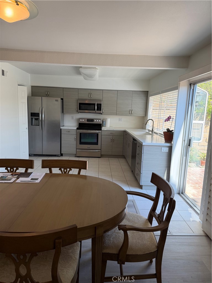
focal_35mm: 24
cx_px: 106
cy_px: 142
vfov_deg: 71.6
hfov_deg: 56.8
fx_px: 196
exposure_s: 1/263
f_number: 1.78
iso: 80
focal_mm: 6.76
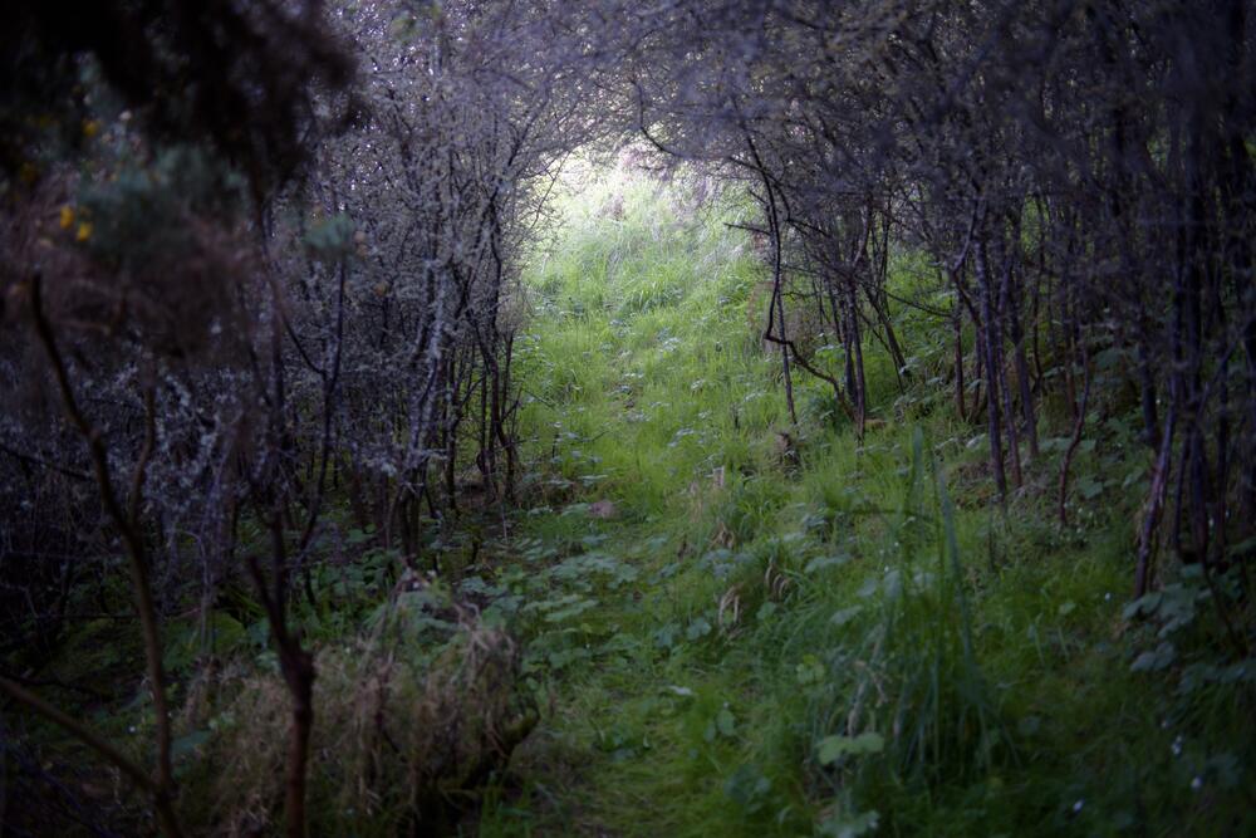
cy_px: 419
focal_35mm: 35
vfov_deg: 37.9
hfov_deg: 54.4
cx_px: 628
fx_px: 1221
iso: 200
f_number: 2.8
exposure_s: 1/60
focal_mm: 35
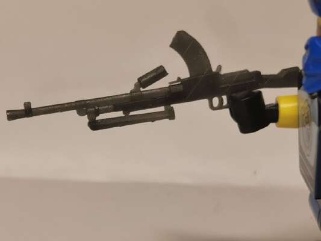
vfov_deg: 11.0
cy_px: 120
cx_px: 160
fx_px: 1252
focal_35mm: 135
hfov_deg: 14.6
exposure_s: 1/294
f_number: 1.6
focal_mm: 5.56
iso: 50
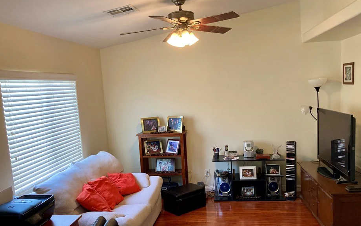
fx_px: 325
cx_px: 192
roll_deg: +3.3
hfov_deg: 58.1
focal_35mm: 33
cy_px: 134
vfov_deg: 38.2
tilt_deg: -7.2
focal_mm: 3.99
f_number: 1.8
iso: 125
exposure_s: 1/60
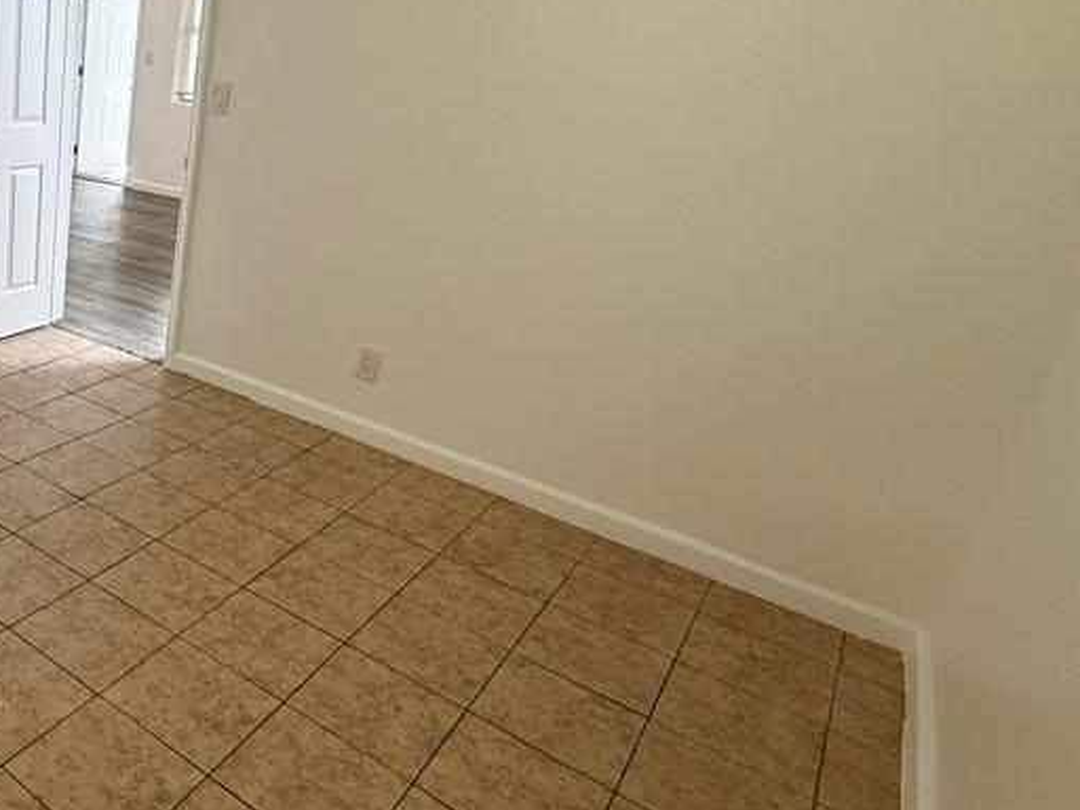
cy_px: 344
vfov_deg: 49.6
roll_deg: -2.7
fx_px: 874
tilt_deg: -19.2
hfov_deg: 53.1
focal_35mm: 28
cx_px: 53
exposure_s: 1/60
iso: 320
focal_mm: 2.22
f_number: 2.2
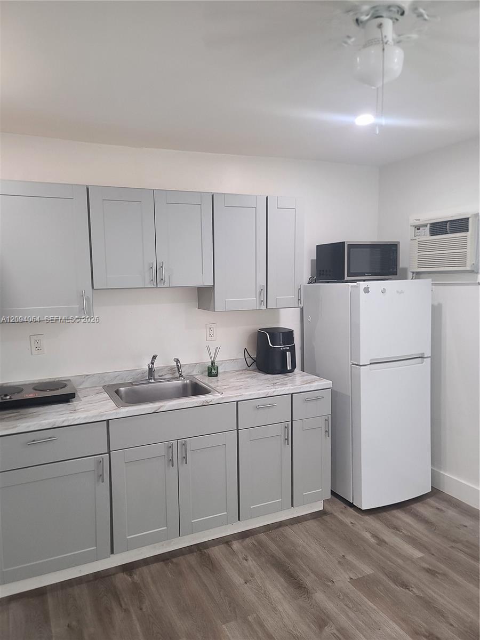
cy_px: 320
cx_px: 240
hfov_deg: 54.9
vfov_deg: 69.4
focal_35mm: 25
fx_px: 462
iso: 200
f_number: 1.8
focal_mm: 7
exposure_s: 1/60
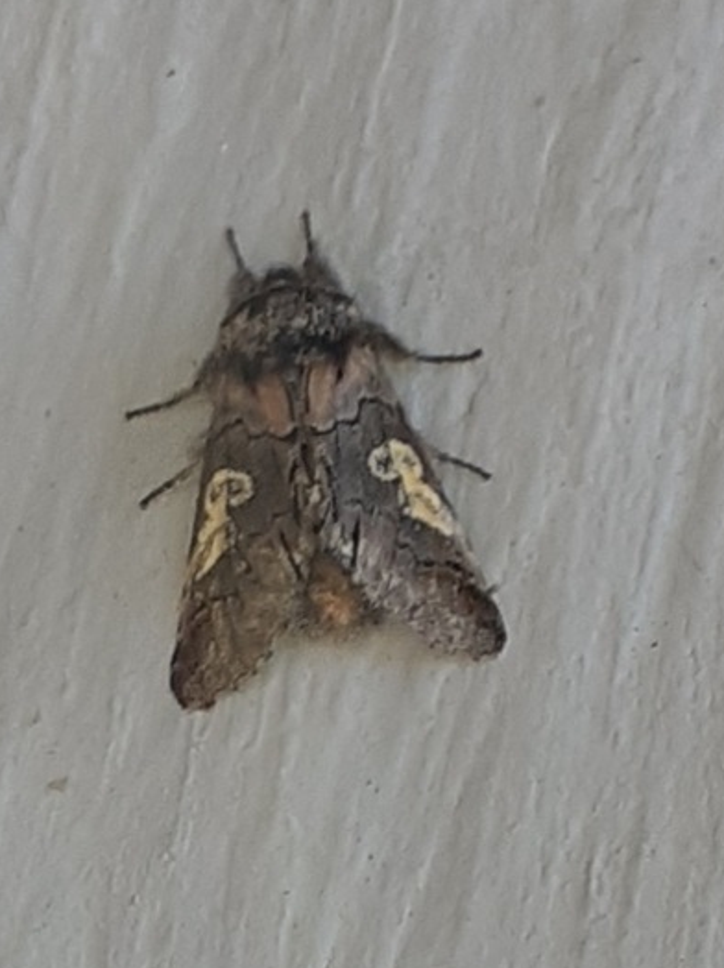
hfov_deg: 42.9
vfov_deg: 55.4
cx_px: 337
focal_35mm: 33
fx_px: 922
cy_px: 491
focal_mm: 3.6
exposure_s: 1/435
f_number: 1.9
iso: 40
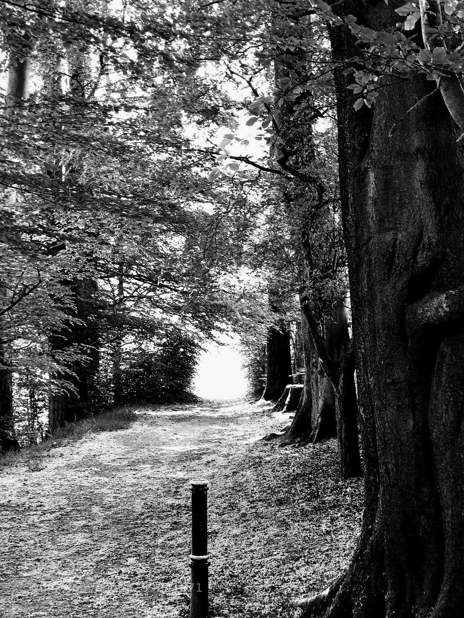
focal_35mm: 57
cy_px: 309
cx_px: 232
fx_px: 1019
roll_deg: +1.6
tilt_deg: +2.7
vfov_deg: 33.8
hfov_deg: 25.7
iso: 64
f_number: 2.8
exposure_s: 1/90
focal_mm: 6.6
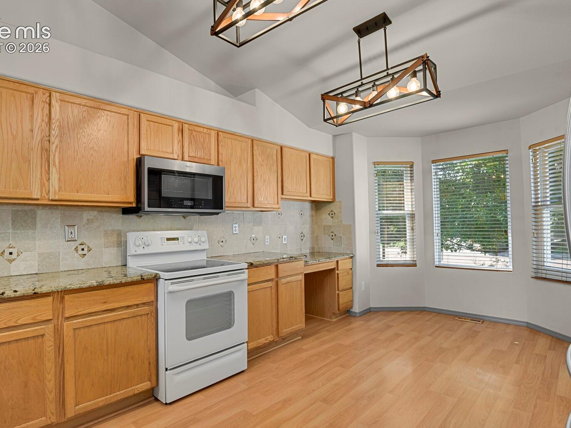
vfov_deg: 68.7
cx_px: 256
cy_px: 216
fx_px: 313
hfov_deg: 84.4
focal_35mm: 19
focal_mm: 17
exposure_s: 1.3
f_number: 6.3
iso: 250
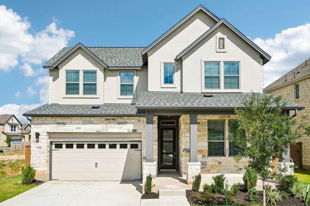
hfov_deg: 61.9
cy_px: 103
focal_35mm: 30
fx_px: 258
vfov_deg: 43.6
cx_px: 155
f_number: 8
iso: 400
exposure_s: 1/3200
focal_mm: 20
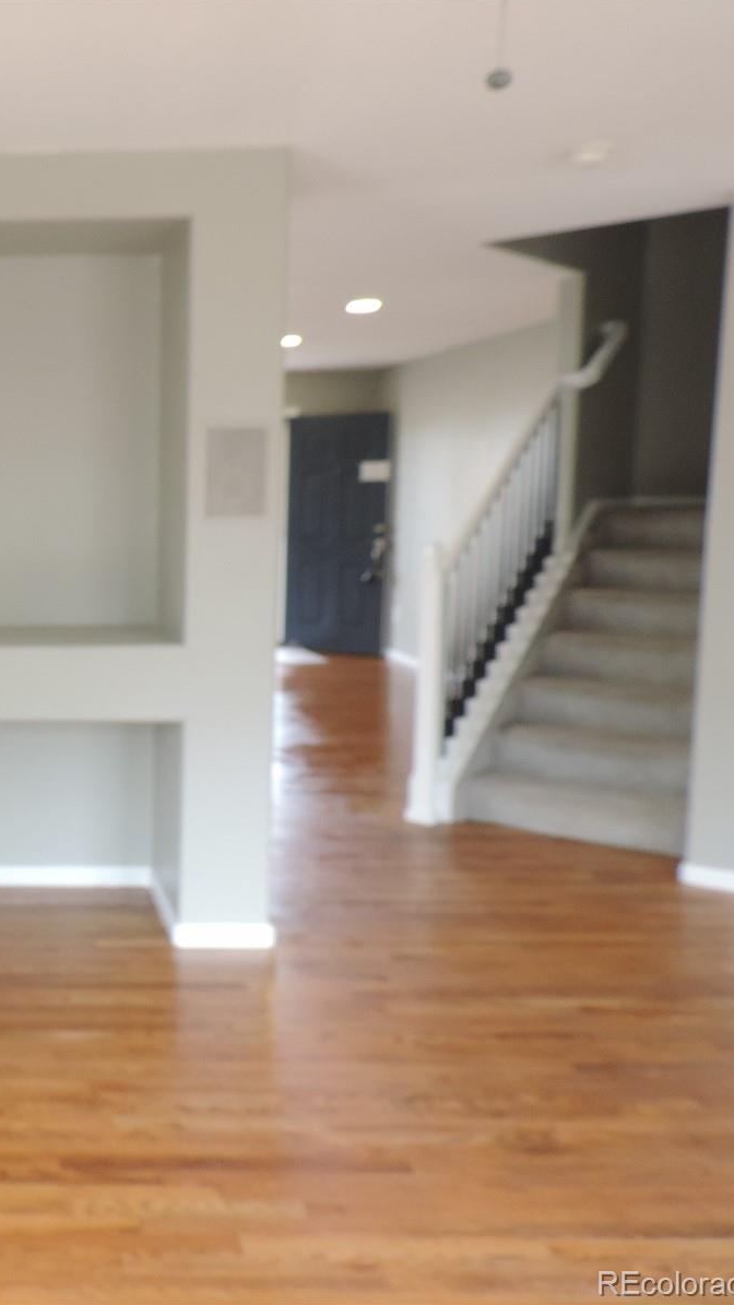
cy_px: 651
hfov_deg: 29.8
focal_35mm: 35
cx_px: -99
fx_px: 1211
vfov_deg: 56.6
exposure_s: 1/30
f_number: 3
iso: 250
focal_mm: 4.3
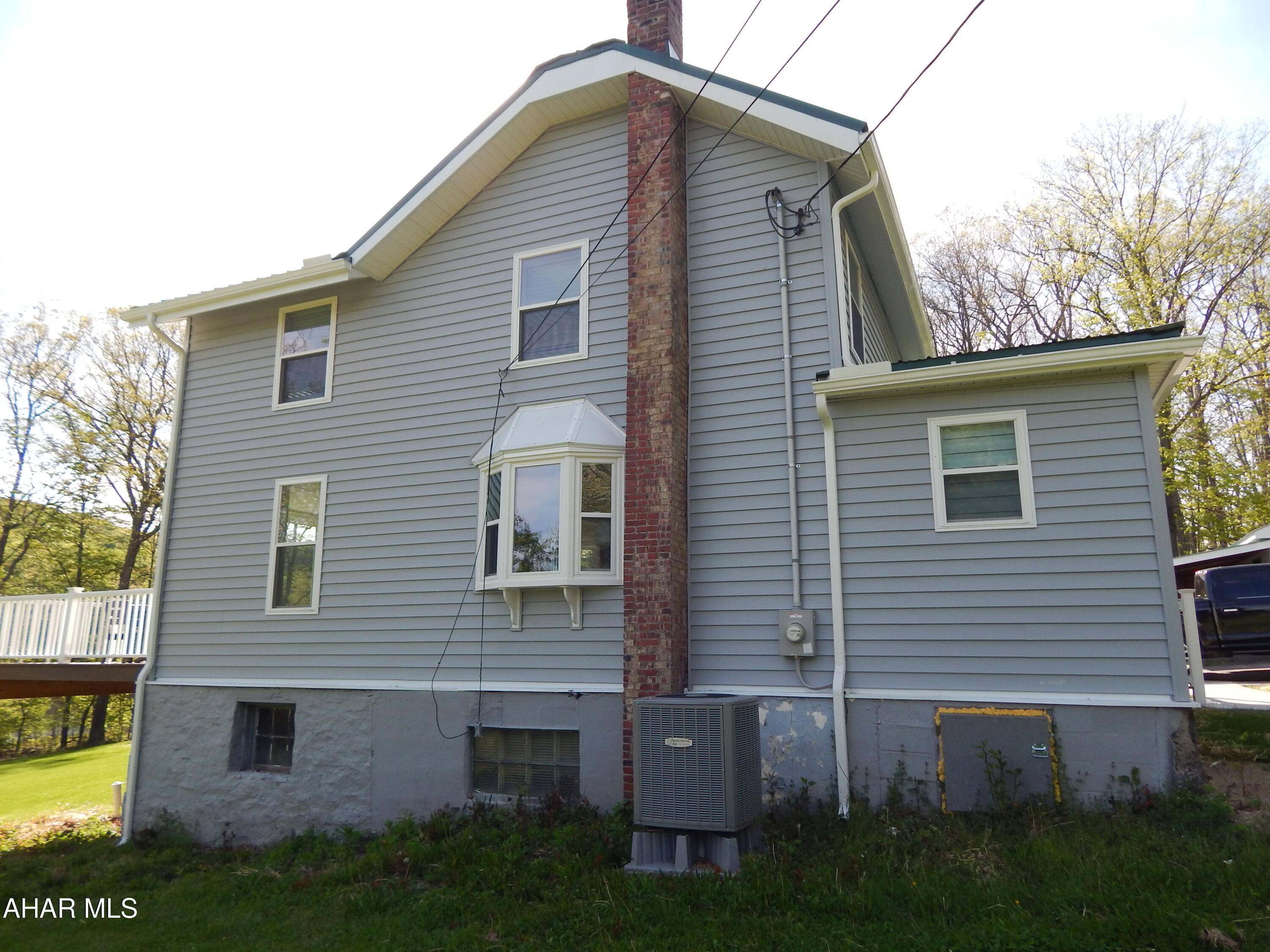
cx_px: 635
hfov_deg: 73.9
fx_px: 844
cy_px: 476
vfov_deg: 58.9
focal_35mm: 23
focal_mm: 4
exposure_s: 1/500
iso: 125
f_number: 3
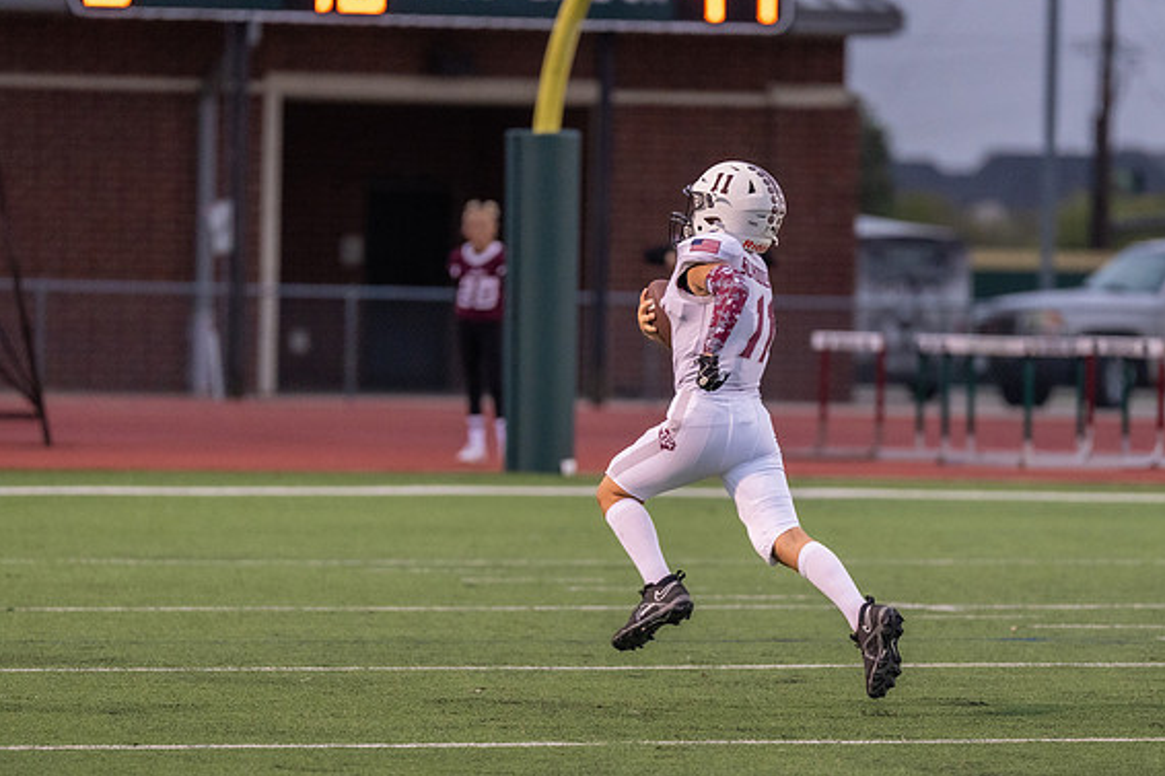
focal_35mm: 326
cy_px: 452
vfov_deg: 4.2
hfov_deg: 6.3
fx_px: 10546
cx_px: 693
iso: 2500
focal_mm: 200
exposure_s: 1/1250
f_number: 2.8
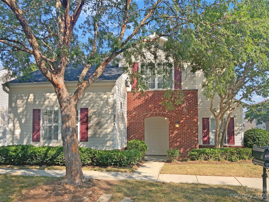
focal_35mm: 29
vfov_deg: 48.2
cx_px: 134
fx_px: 225
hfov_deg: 61.7
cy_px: 101
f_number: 1.8
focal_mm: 3
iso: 16
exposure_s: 1/770
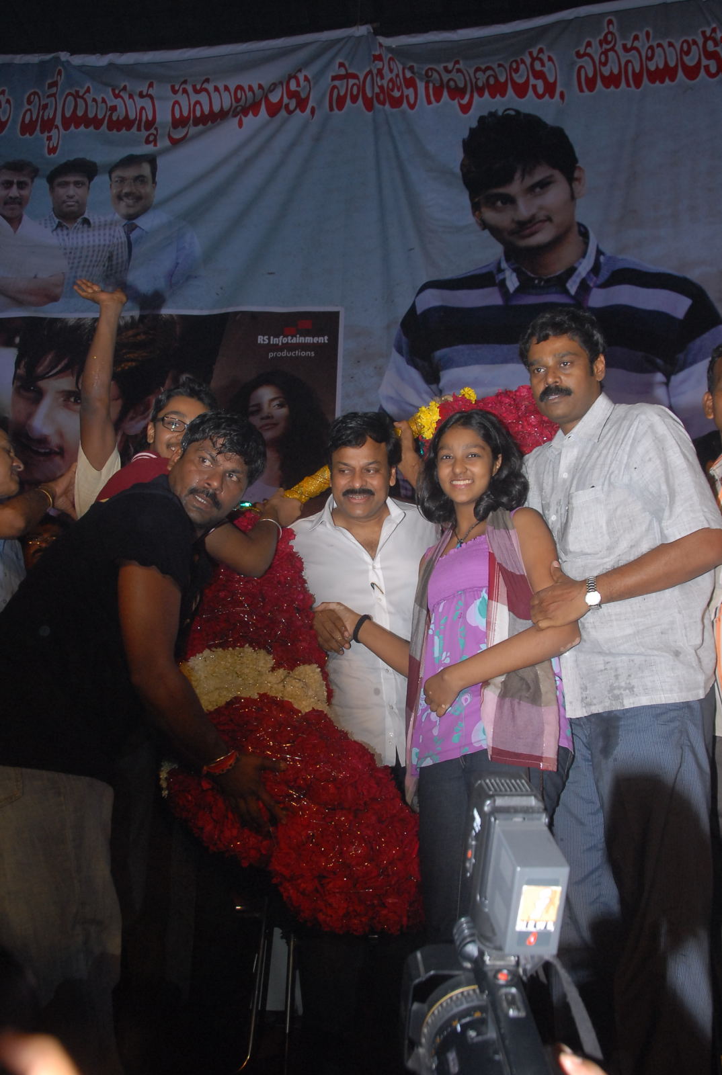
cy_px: 538
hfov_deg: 40.1
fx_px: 988
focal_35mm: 33
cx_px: 361
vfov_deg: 57.1
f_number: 7.1
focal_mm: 22
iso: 500
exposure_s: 1/125
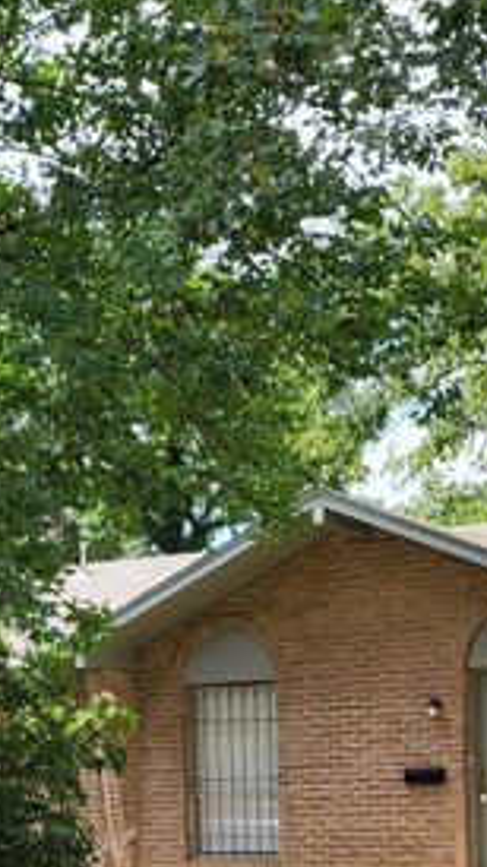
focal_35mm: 69
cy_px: 888
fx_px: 1585
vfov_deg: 28.5
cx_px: 209
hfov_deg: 17.5
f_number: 1.8
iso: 50
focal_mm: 4.25
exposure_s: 1/809
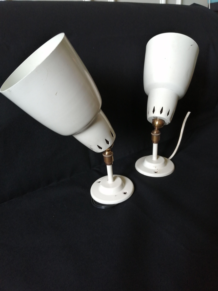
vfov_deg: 67.3
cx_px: 109
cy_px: 146
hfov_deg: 53.1
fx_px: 218
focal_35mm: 26
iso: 80
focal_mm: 3.46
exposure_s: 1/33.3
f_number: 1.8
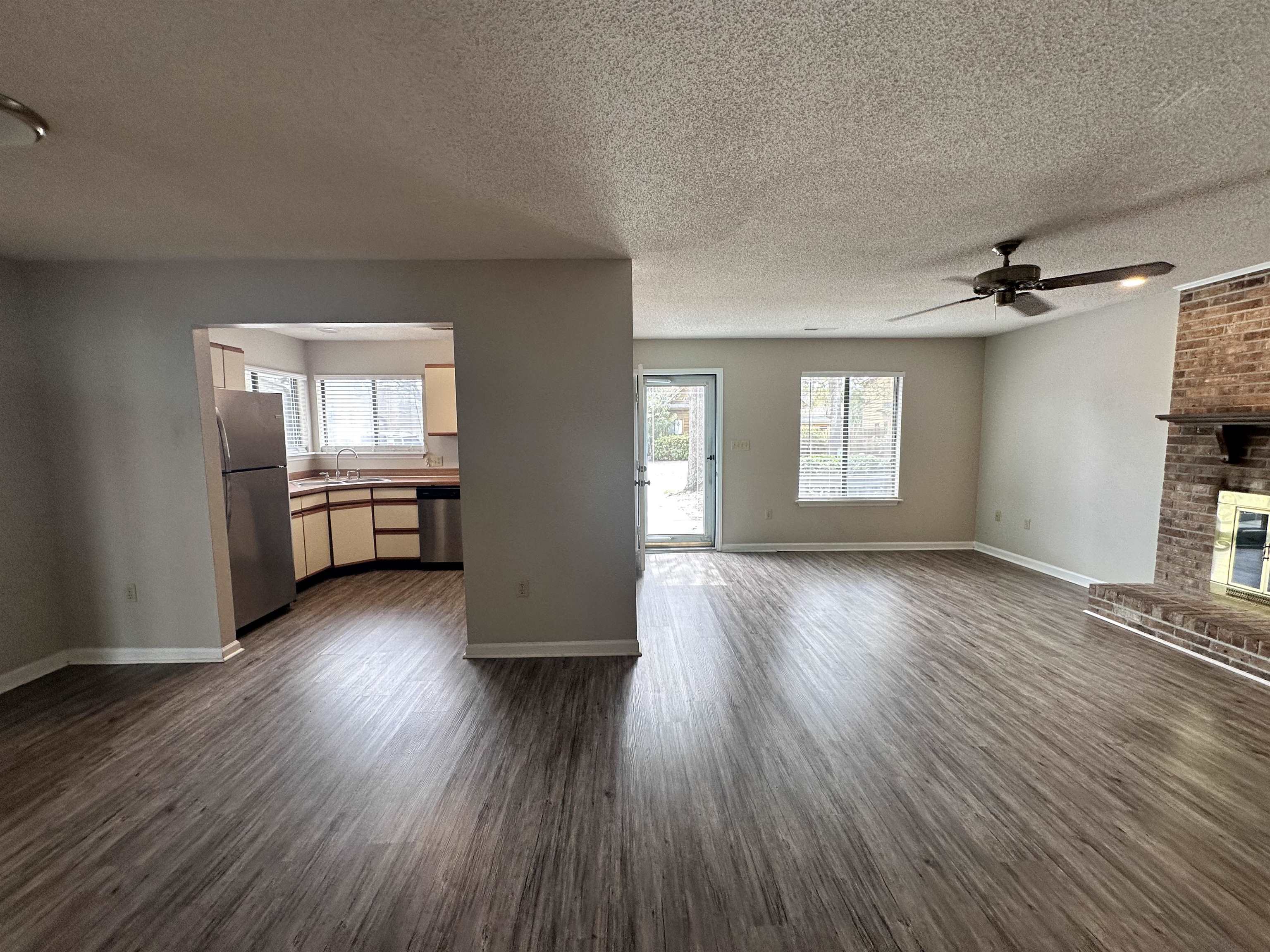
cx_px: 635
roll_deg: +0.1
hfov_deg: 102.1
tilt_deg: -5.9
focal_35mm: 14
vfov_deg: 85.7
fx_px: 514
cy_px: 476
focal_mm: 2.22
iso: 80
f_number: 2.2
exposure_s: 1/120
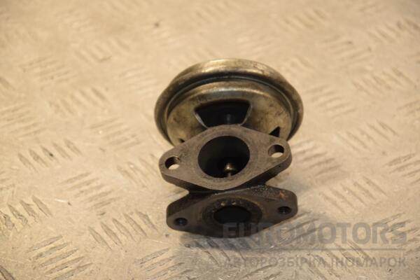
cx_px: 210
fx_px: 1837
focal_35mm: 158
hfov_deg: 13.0
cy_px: 140
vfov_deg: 8.7
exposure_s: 1/200
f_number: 6.3
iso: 800
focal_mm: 105
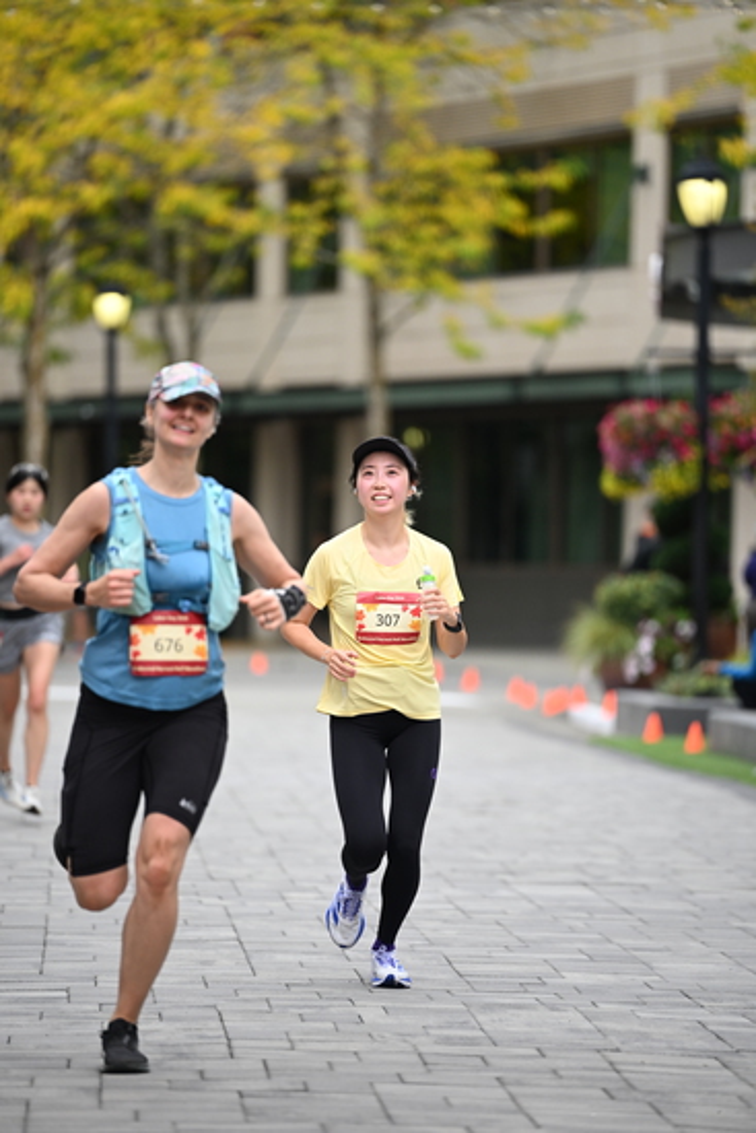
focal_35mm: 200
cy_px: 566
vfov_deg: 10.3
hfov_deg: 6.9
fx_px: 6296
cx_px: 378
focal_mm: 200
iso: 640
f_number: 2.8
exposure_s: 1/2000
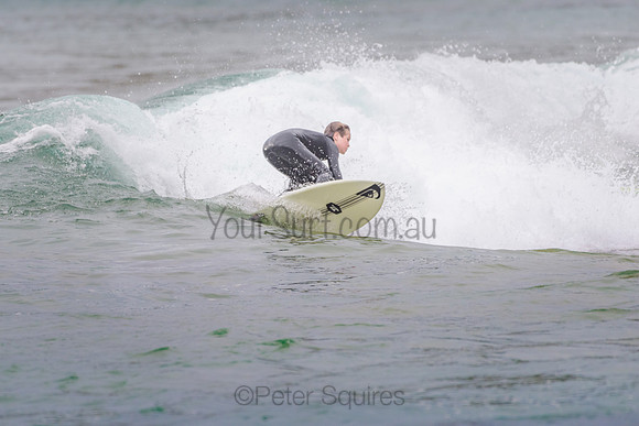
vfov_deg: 2.2
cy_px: 227
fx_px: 10882
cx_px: 258
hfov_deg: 3.4
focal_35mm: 613
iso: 320
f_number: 5.6
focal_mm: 500
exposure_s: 1/800
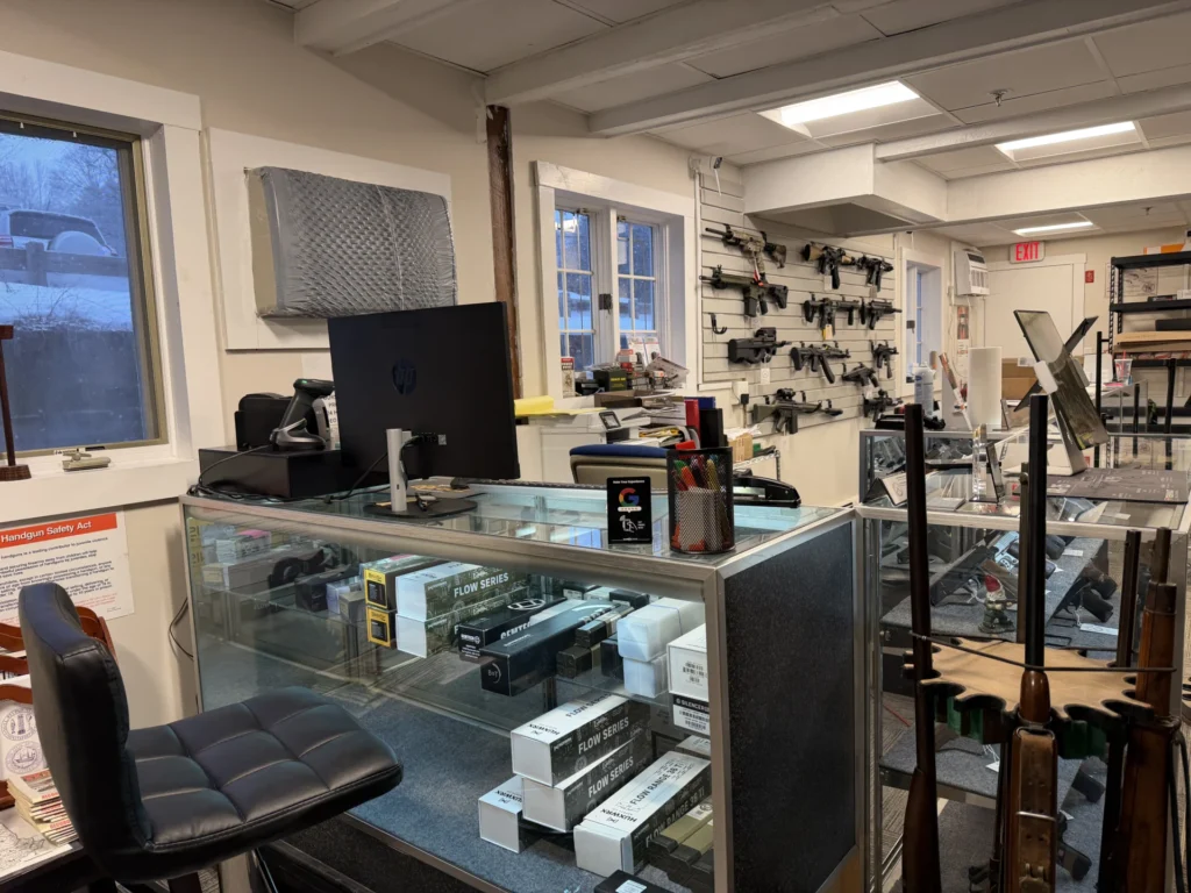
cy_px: 446
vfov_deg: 56.8
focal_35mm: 24
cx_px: 596
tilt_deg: -6.1
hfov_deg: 71.6
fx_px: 826
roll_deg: +2.4
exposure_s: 1/120
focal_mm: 6.76
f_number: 1.78
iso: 125
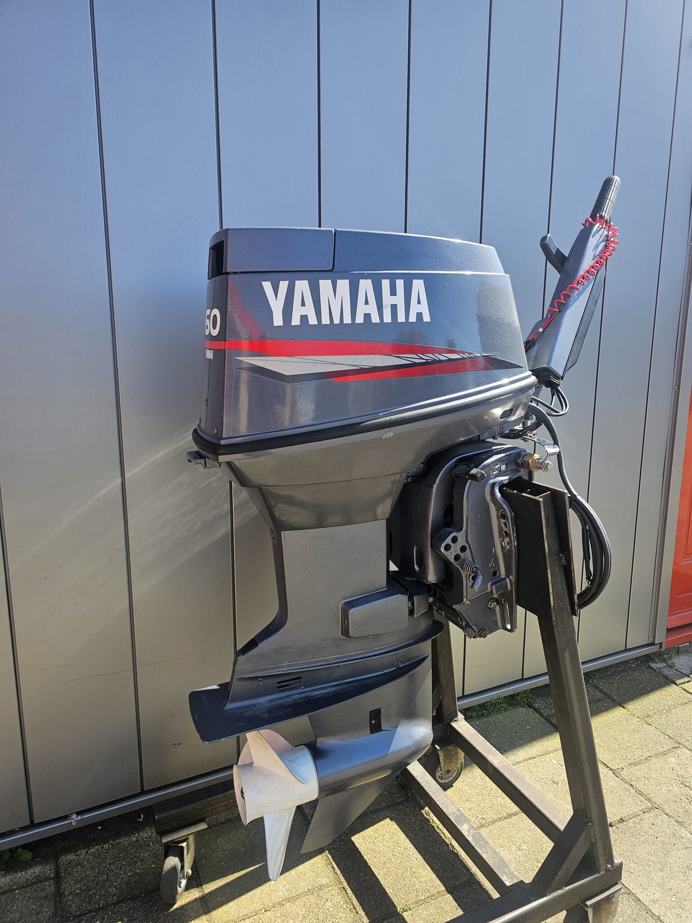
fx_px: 613
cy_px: 462
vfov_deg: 73.9
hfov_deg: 58.9
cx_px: 346
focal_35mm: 23
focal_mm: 6.3
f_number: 1.7
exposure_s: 1/359
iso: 25
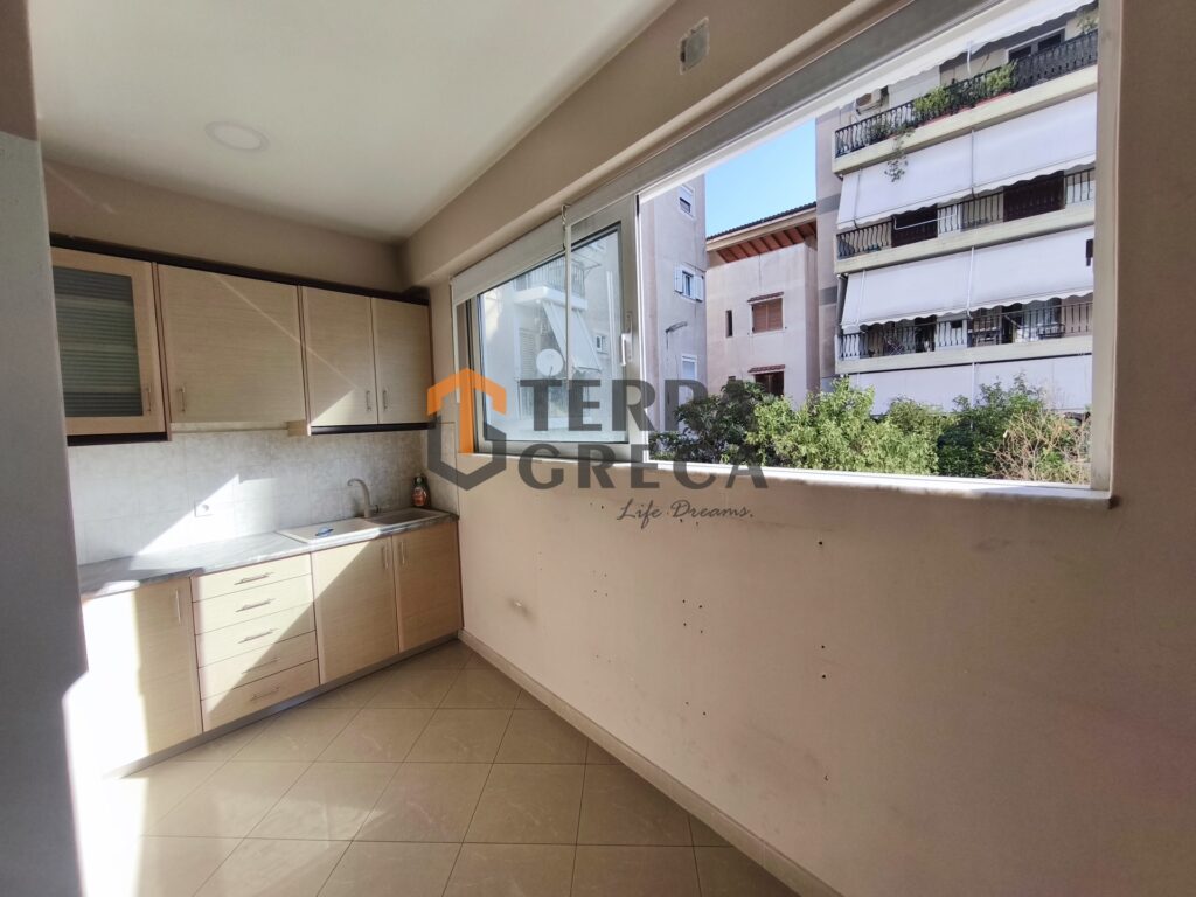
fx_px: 518
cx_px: 598
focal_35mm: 15
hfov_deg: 98.2
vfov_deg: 81.7
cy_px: 448
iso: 50
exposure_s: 1/462
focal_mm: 1.91
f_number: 2.2
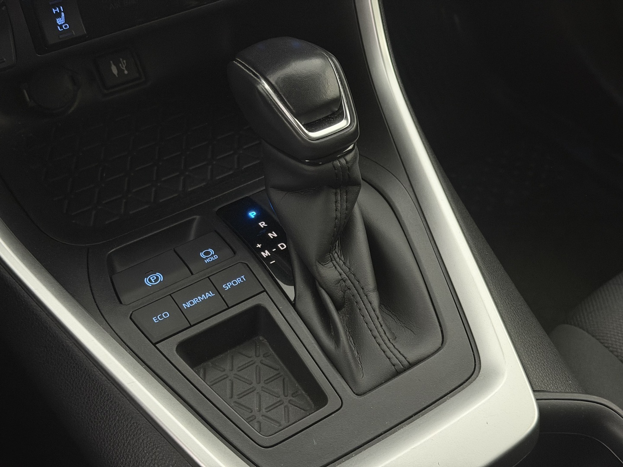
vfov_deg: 30.3
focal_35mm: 48
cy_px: 234
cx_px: 312
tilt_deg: -46.8
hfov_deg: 39.7
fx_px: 864
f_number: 1.78
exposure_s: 1/33
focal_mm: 6.76
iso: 400
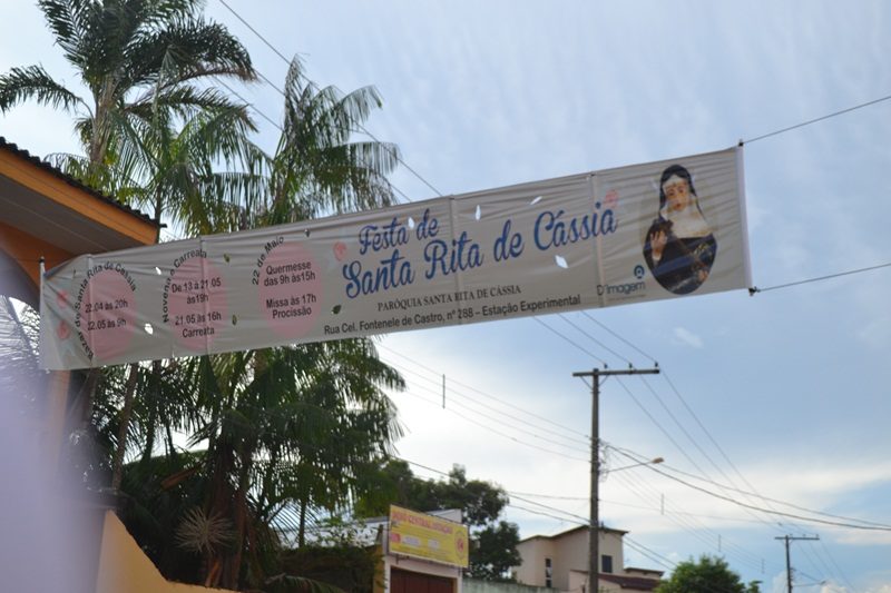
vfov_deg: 29.9
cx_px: 446
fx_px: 1113
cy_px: 296
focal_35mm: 45
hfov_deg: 43.6
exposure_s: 1/1250
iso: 400
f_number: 5
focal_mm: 30
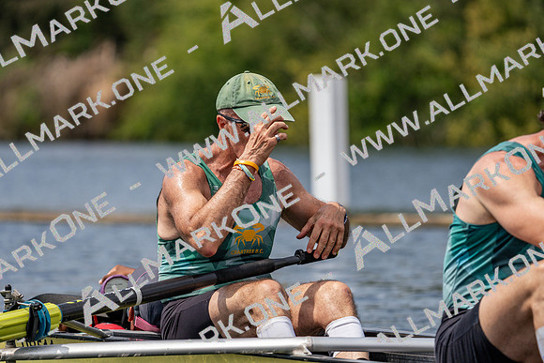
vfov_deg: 4.2
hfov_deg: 6.4
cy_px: 182
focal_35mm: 324
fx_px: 4897
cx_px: 272
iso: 200
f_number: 6.3
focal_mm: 324
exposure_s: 1/1600
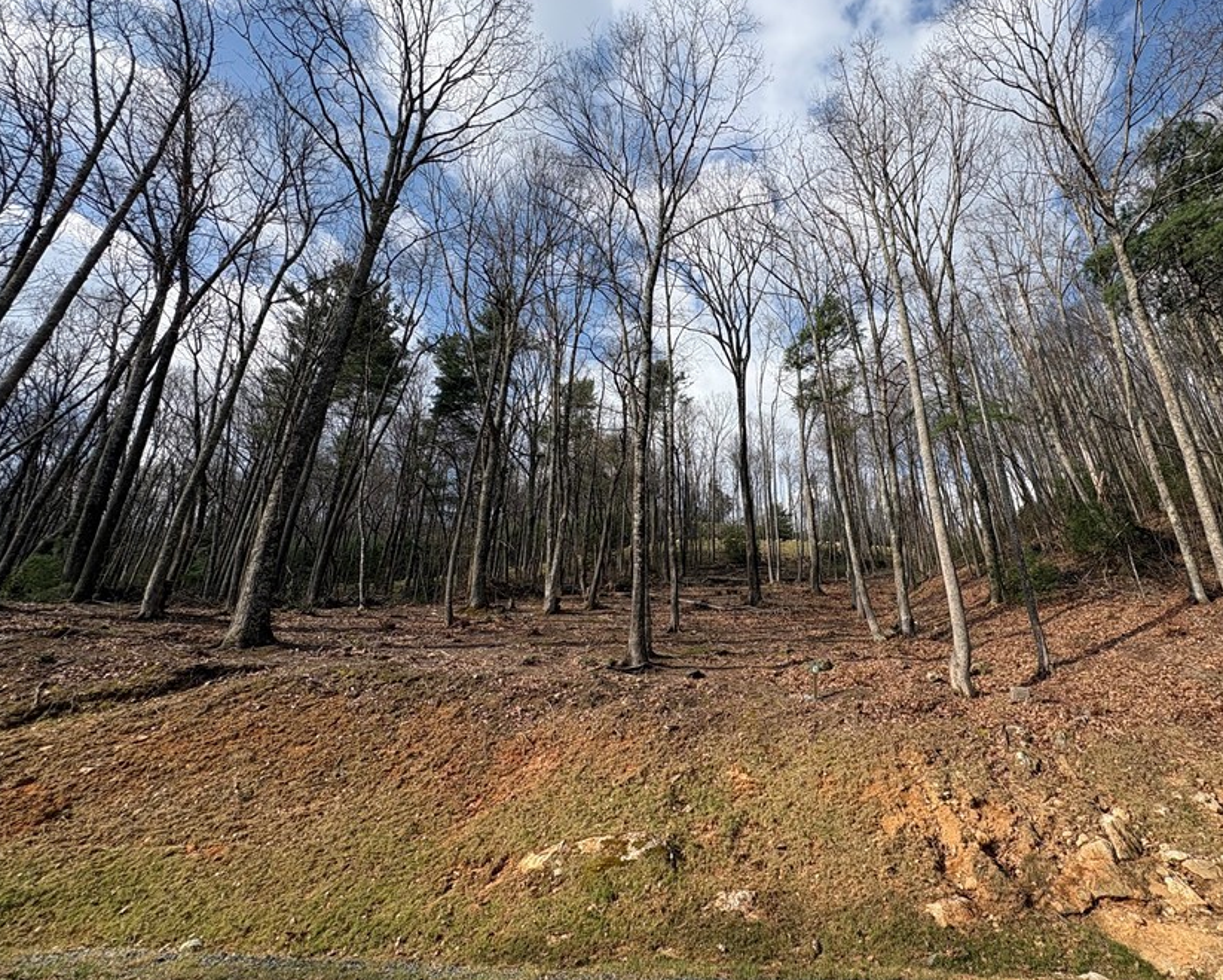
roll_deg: +4.1
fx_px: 616
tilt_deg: +27.6
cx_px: 756
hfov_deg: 88.0
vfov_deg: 76.9
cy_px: 455
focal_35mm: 17
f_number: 2.2
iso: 40
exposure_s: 1/1506
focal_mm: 2.22
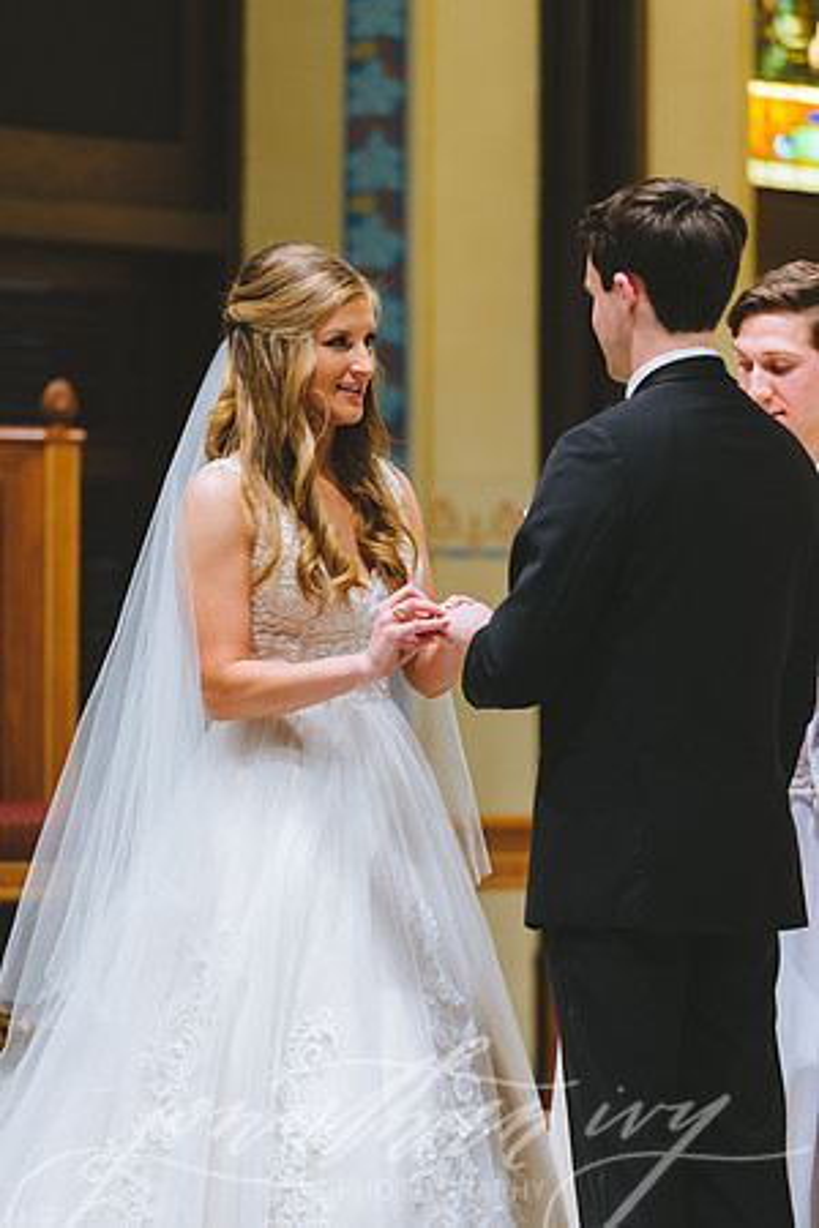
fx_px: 6824
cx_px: 410
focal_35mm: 200
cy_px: 614
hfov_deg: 6.9
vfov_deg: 10.3
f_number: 4.5
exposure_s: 1/125
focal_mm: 200
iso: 1250
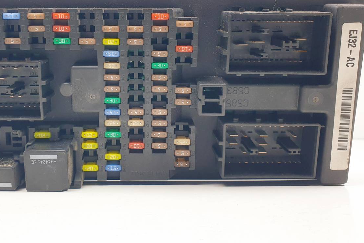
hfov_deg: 54.0
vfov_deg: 37.5
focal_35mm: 35
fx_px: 354
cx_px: 145
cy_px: 82
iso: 50
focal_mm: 4.3
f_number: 2.4
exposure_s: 1/145
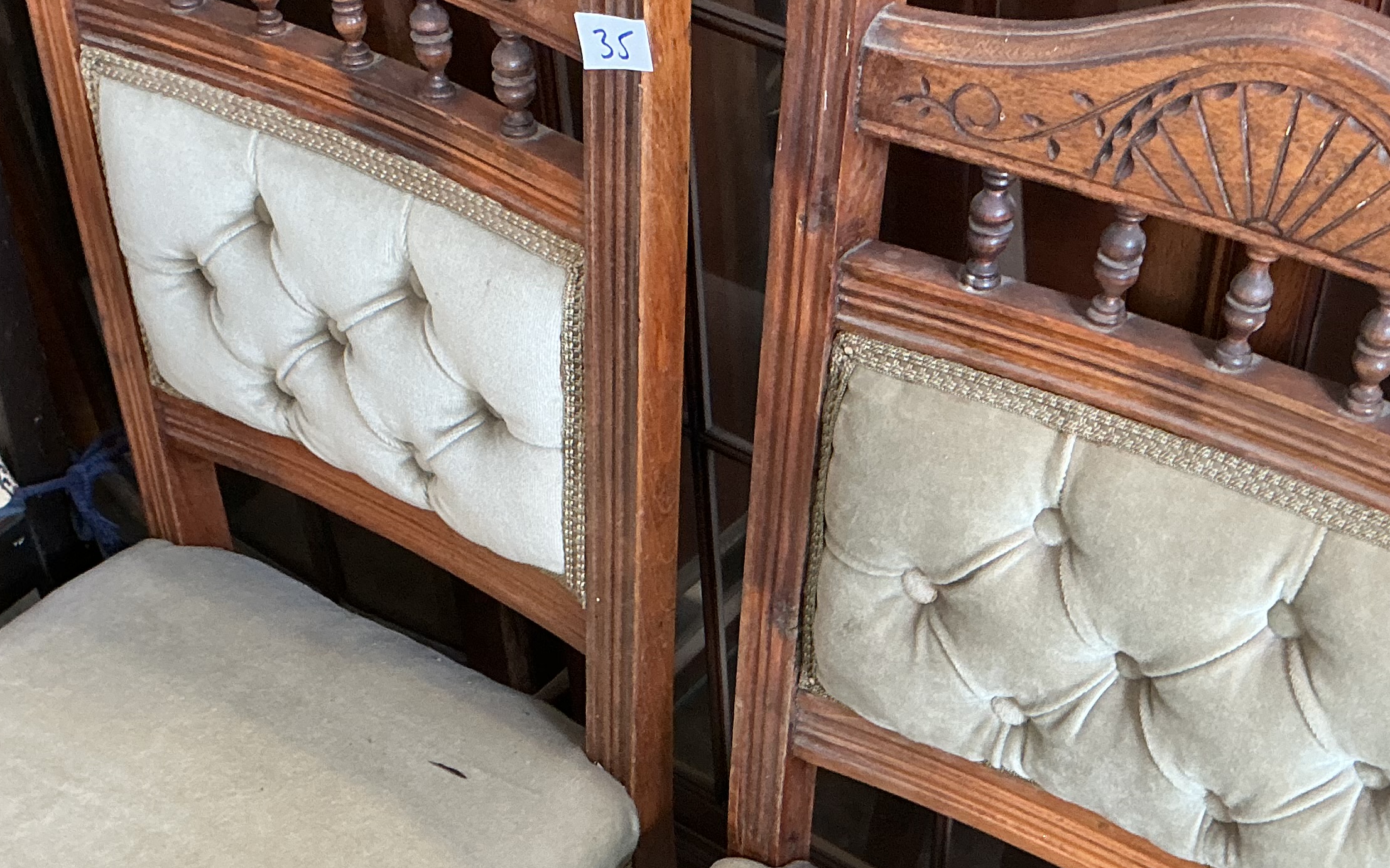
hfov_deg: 36.3
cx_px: 728
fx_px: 2121
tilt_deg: -48.7
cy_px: 698
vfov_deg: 22.8
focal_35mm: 56
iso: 80
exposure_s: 1/50
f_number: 1.8
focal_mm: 3
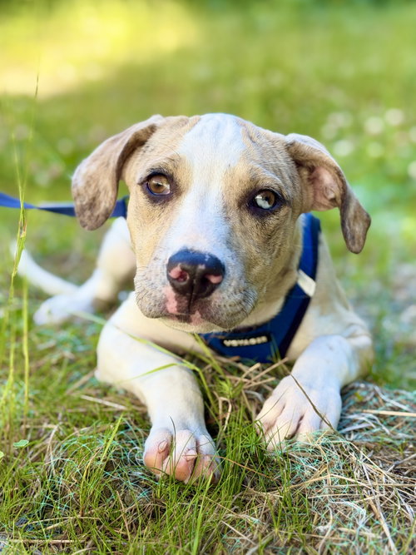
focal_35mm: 48
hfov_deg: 30.3
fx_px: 769
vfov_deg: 39.7
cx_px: 208
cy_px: 278
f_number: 1.78
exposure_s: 1/493
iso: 64
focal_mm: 6.76
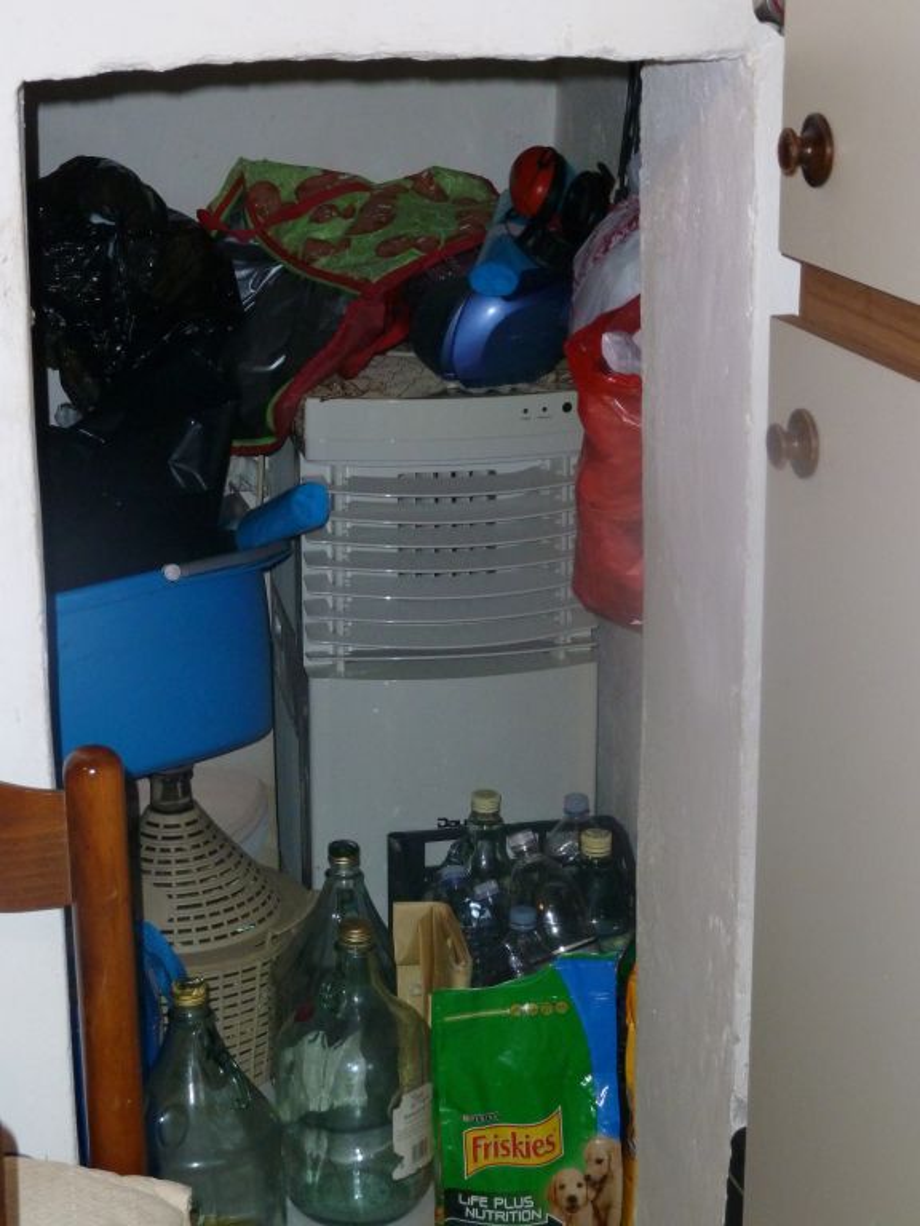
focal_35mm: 63
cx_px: 460
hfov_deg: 23.3
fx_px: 2232
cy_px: 613
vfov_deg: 30.7
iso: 320
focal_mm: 10.3
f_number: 4
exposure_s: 1/30
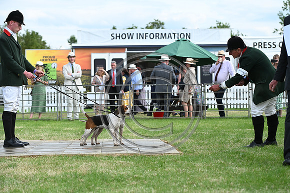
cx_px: 145
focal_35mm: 100
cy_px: 96
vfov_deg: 13.7
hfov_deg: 20.4
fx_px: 806
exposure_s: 1/1000
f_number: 4.5
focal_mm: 100
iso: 400
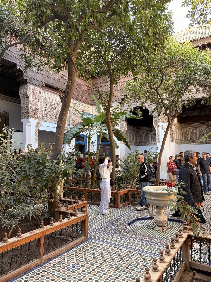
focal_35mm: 26
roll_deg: +0.2
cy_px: 141
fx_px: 211
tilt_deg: +5.0
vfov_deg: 67.3
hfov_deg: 53.1
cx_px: 106
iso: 100
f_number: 1.6
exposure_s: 1/122
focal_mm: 6
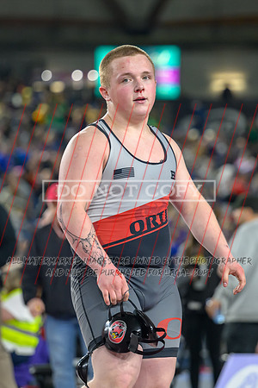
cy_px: 161
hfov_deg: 6.8
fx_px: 2166
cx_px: 143
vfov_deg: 10.2
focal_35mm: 201
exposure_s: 1/800
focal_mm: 115
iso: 3600
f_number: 2.8
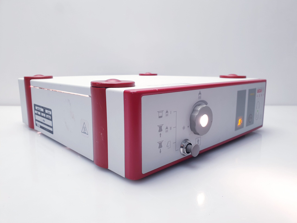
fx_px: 223
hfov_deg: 67.3
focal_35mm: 26
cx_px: 148
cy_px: 112
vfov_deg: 53.1
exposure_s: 1/50
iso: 80
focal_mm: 4.3
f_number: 2.4
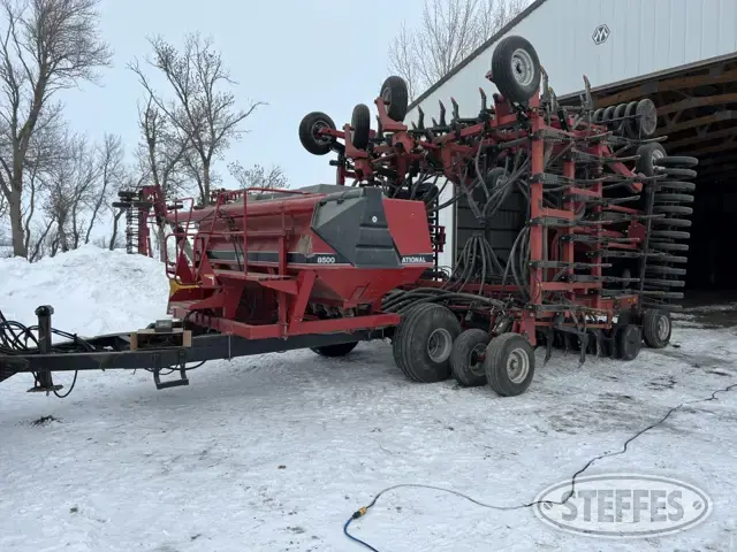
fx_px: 554
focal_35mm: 26
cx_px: 368
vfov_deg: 53.1
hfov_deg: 67.3
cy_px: 276
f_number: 1.5
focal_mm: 5.7
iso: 50
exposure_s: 1/8000
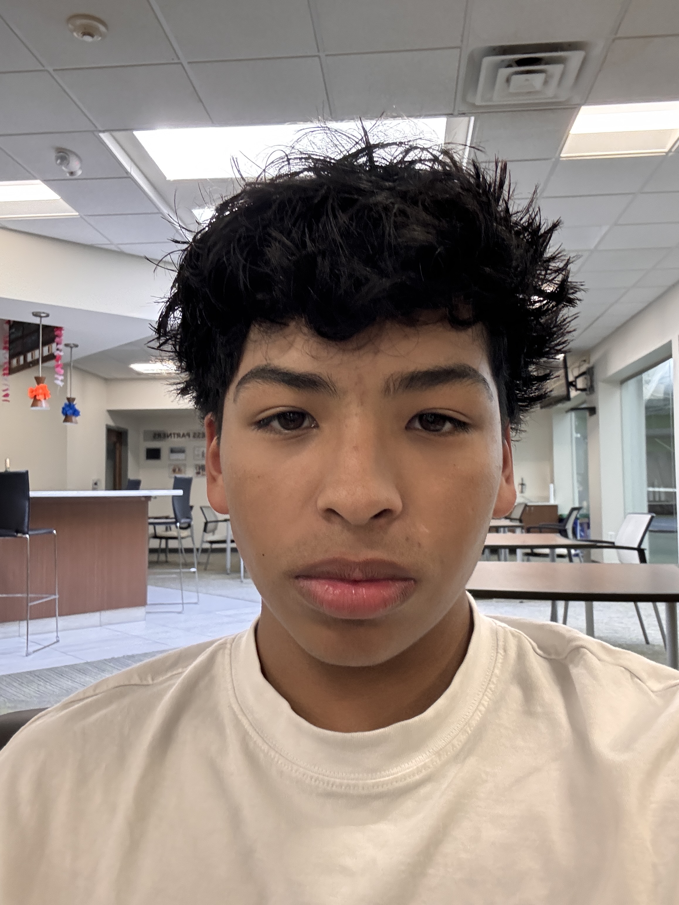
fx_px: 785
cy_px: 452
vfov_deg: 60.0
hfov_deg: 46.8
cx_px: 340
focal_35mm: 30
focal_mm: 2.69
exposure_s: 1/40
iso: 320
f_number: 1.9
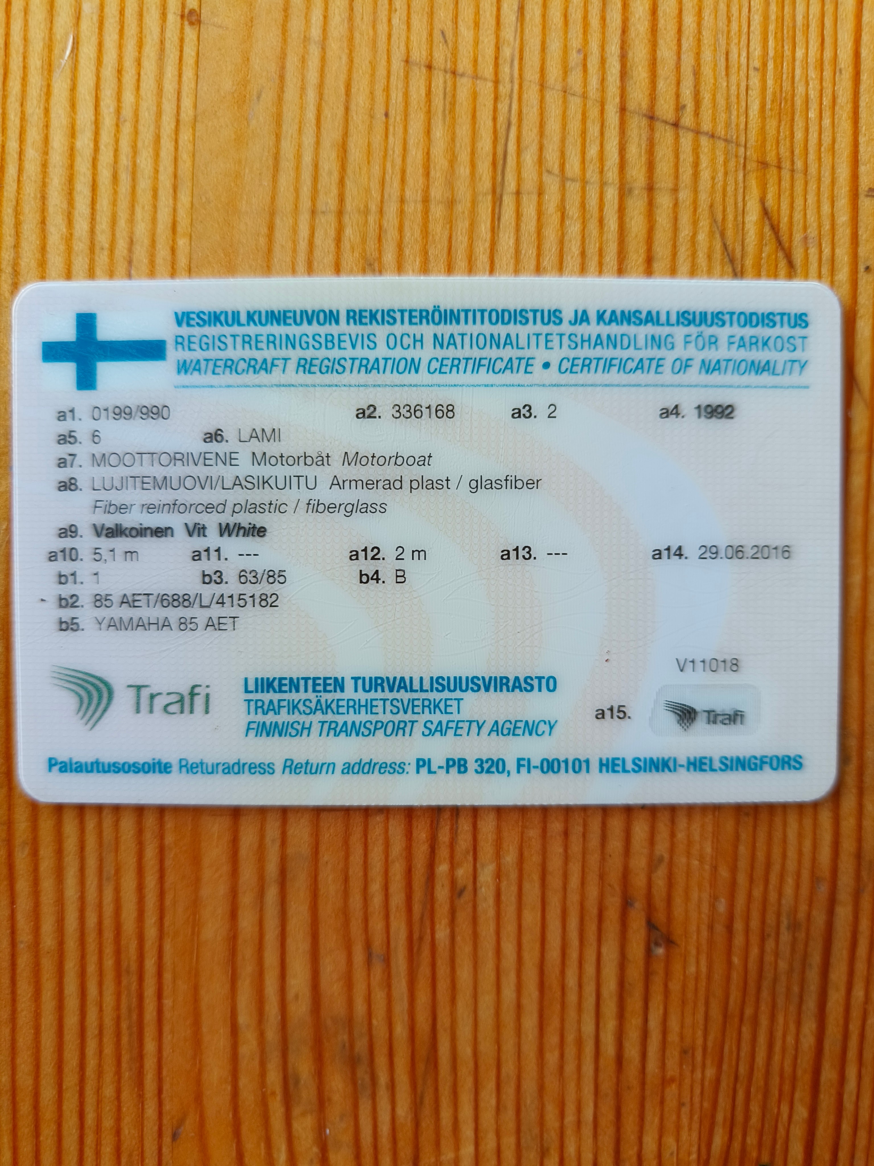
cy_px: 583
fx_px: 808
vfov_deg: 71.6
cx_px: 437
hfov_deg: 56.8
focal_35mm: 24
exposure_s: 1/99.6
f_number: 1.8
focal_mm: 5.59
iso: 250
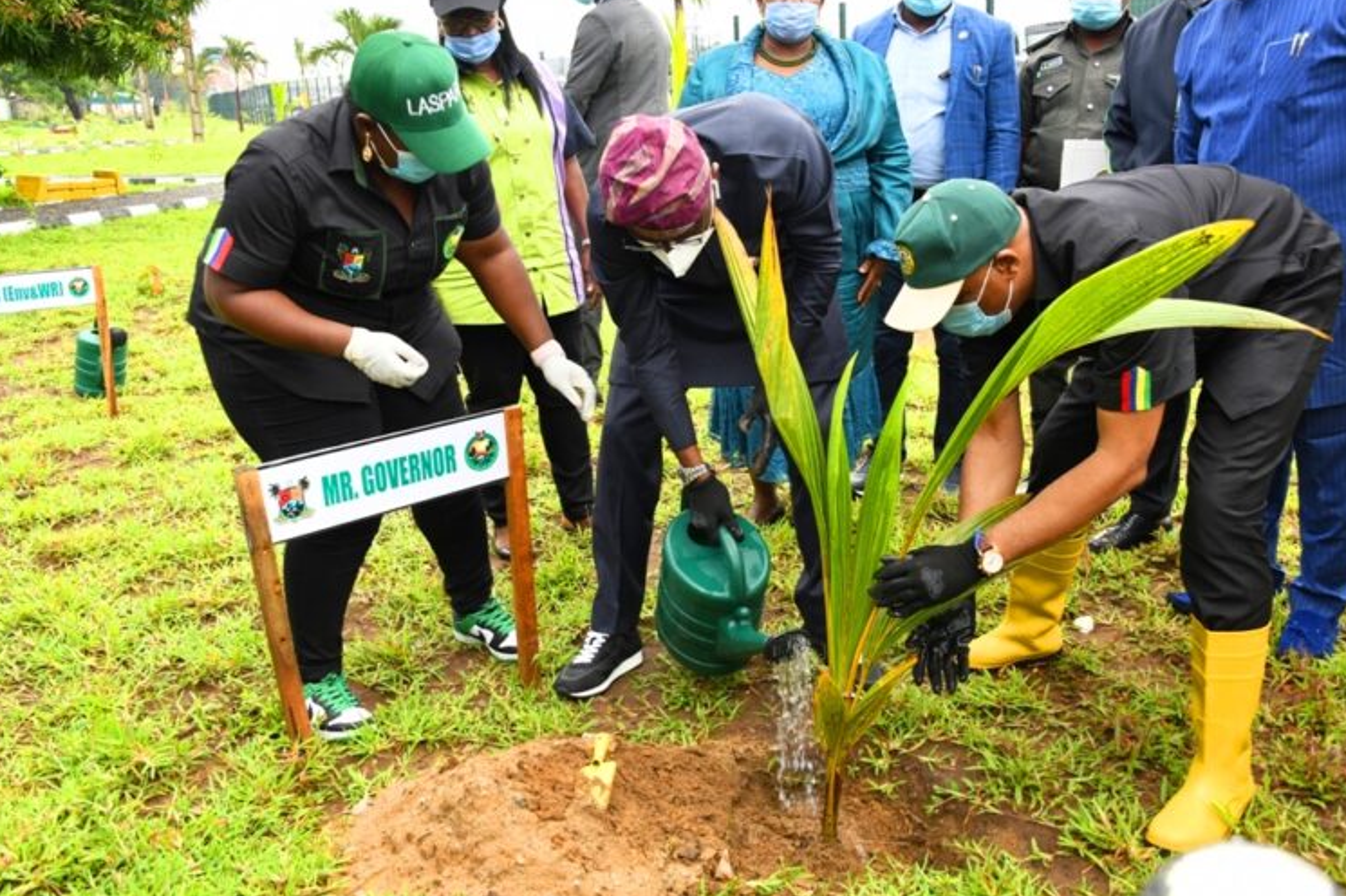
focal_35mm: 33
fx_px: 1233
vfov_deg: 39.9
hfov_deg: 57.2
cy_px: 439
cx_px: 668
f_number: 9
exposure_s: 1/160
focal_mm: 32
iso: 1000
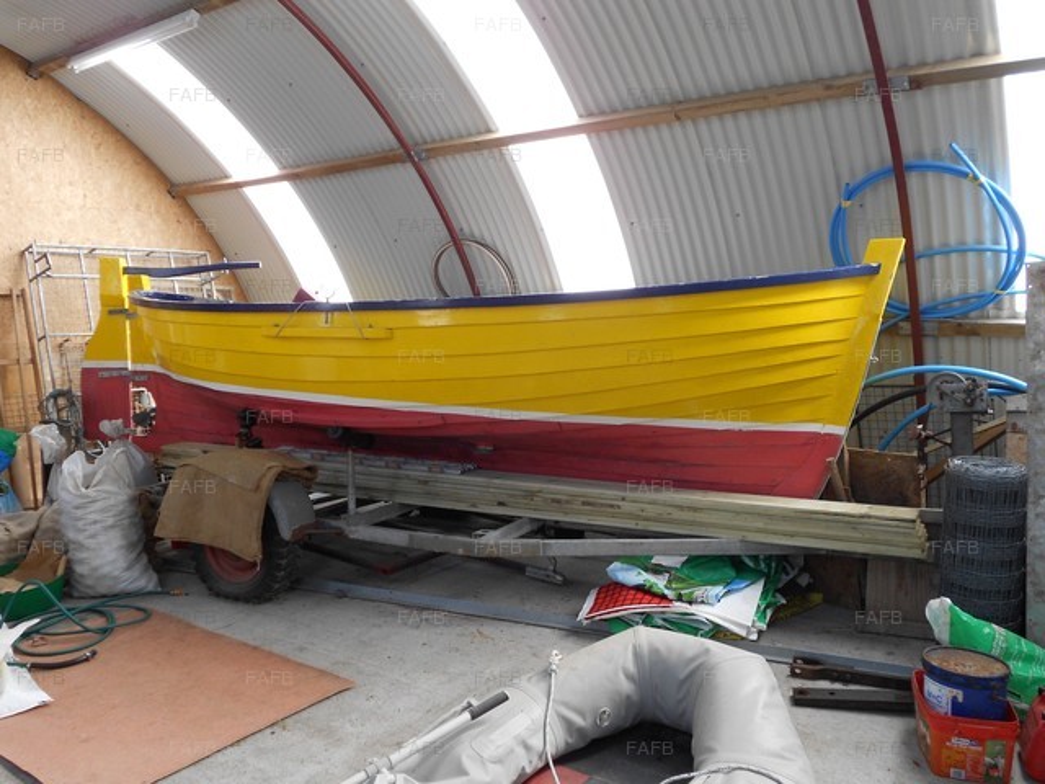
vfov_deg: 48.2
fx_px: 875
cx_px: 522
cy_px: 392
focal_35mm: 29
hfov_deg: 61.7
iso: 80
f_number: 3.4
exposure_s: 1/60
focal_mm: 5.1
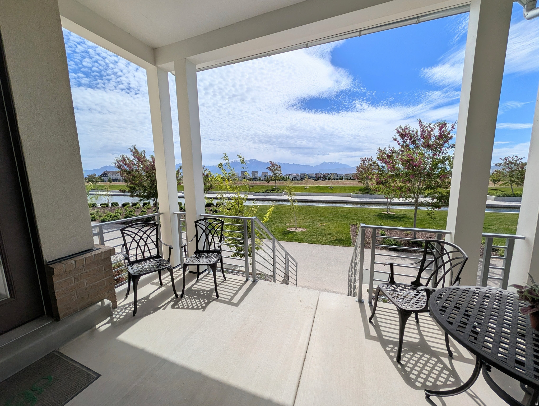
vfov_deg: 94.6
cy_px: 203
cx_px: 270
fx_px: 187
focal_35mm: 12
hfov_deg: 110.5
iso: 54
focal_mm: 2.02
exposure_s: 1/7299
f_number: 1.7
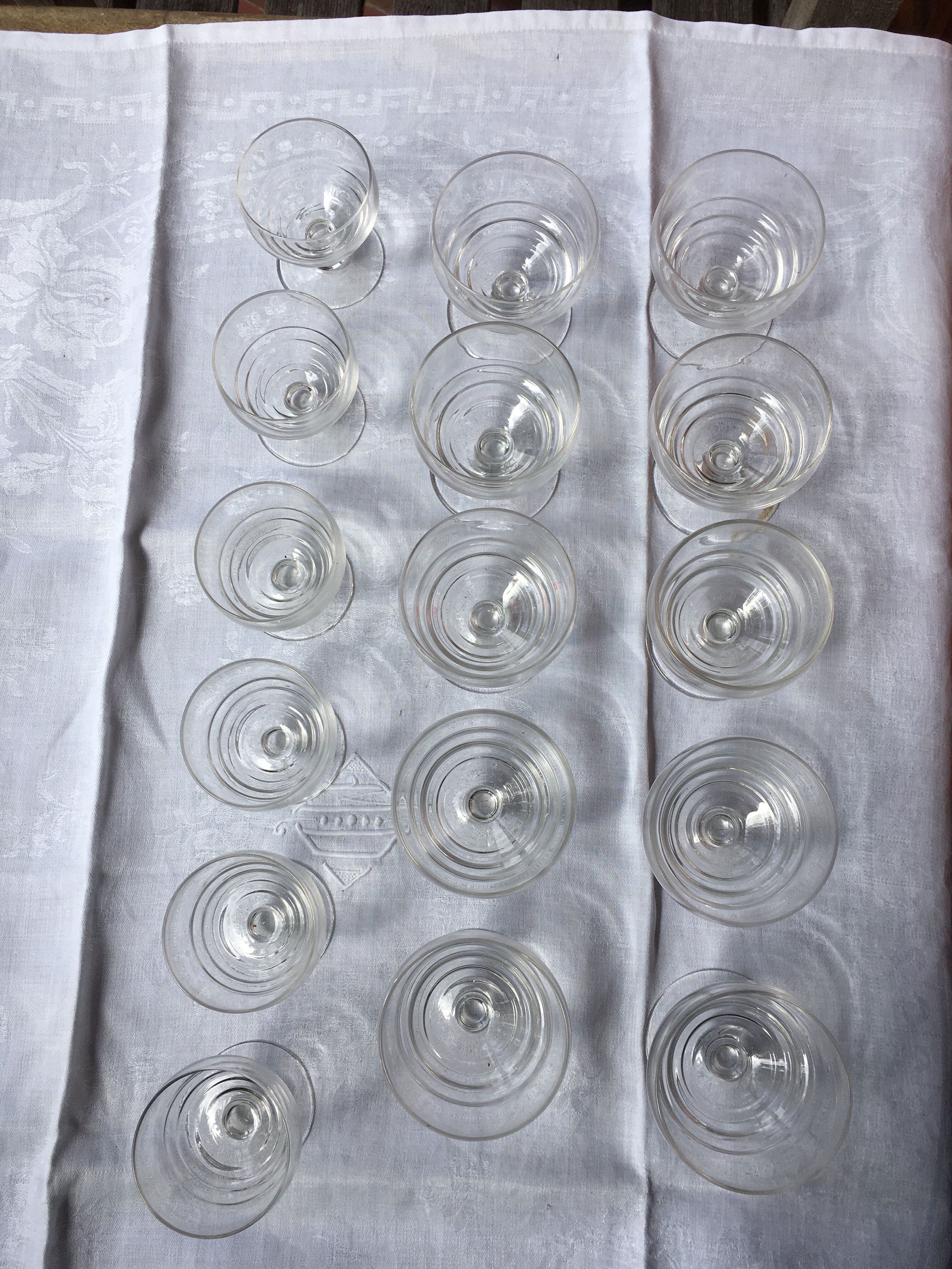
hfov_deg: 48.2
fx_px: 1063
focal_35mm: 29
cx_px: 476
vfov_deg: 61.7
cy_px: 634
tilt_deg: -78.0
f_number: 2.2
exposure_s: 1/827
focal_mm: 4.15
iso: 25
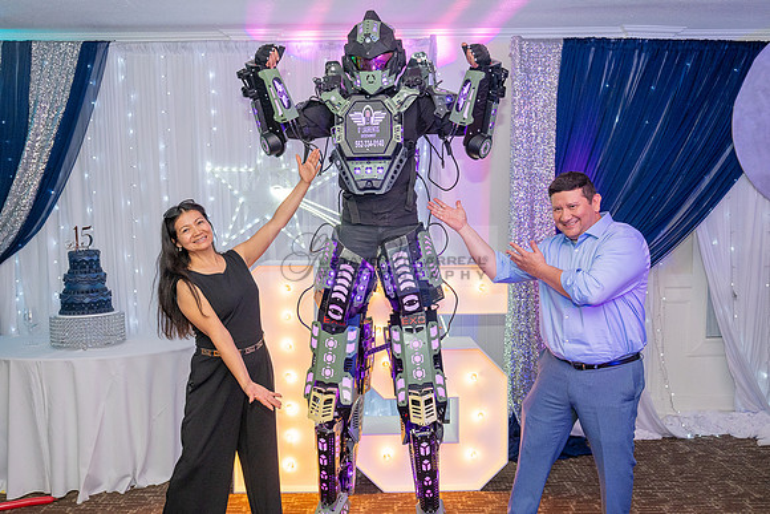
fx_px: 652
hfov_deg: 61.1
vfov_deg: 43.0
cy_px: 257
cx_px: 385
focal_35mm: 30
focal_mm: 30.5
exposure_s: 1/200
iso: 1250
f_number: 4.5
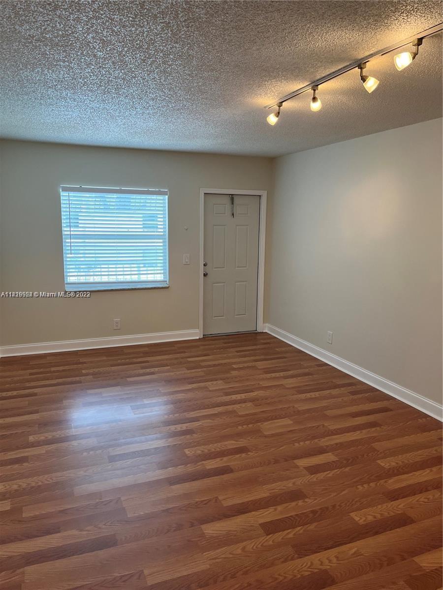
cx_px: 222
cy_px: 295
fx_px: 444
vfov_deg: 67.3
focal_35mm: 26
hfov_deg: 53.1
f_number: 1.6
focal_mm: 5.1
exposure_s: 1/120
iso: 125
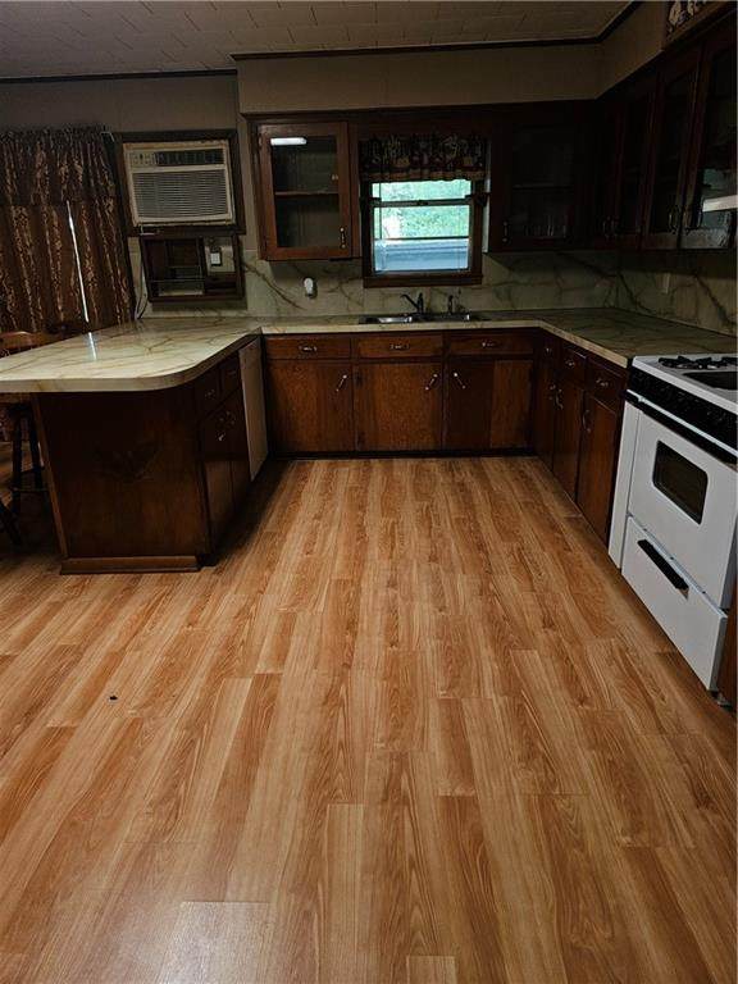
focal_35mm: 23
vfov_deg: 73.9
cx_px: 369
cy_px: 492
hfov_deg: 58.9
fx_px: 654
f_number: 1.7
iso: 125
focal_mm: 6.3
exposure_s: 1/24
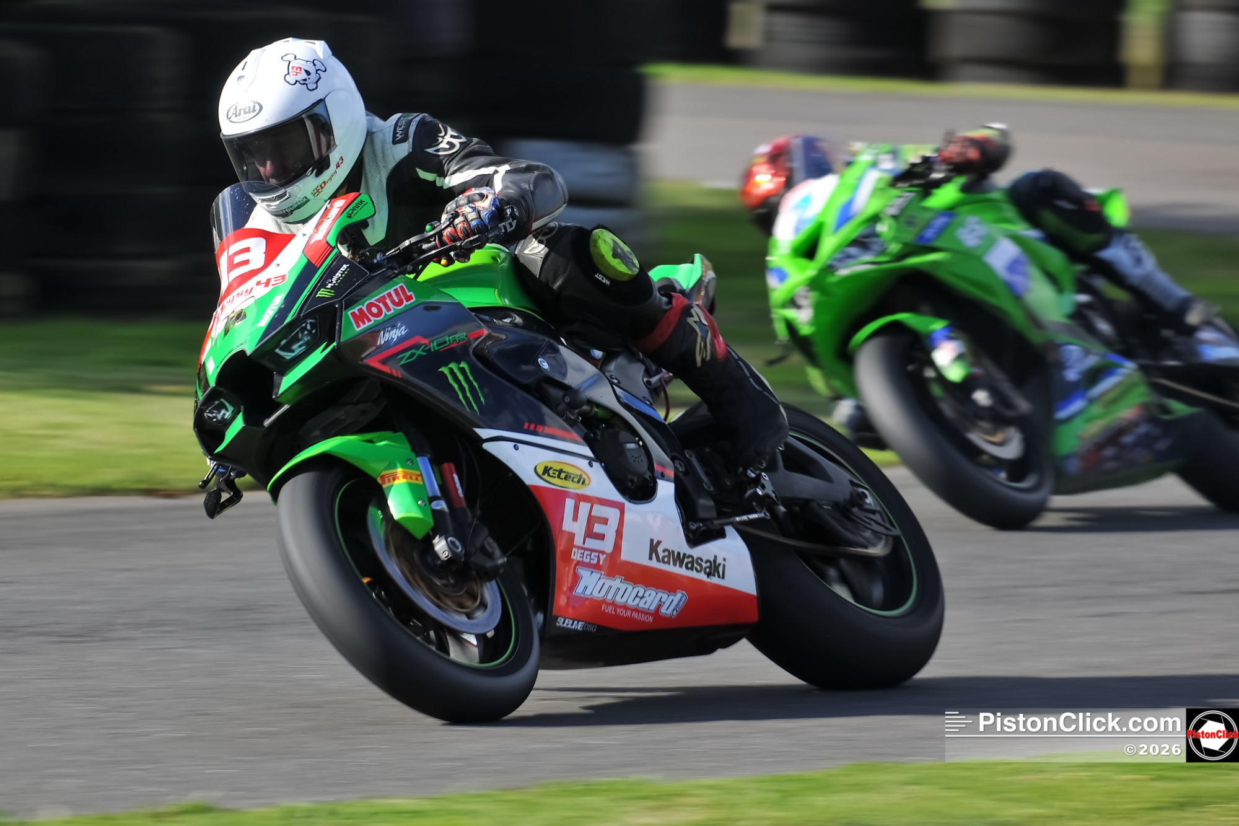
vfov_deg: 4.6
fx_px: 10323
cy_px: 413
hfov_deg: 6.9
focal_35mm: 300
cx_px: 620
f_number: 9
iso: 100
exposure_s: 1/160
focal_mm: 300
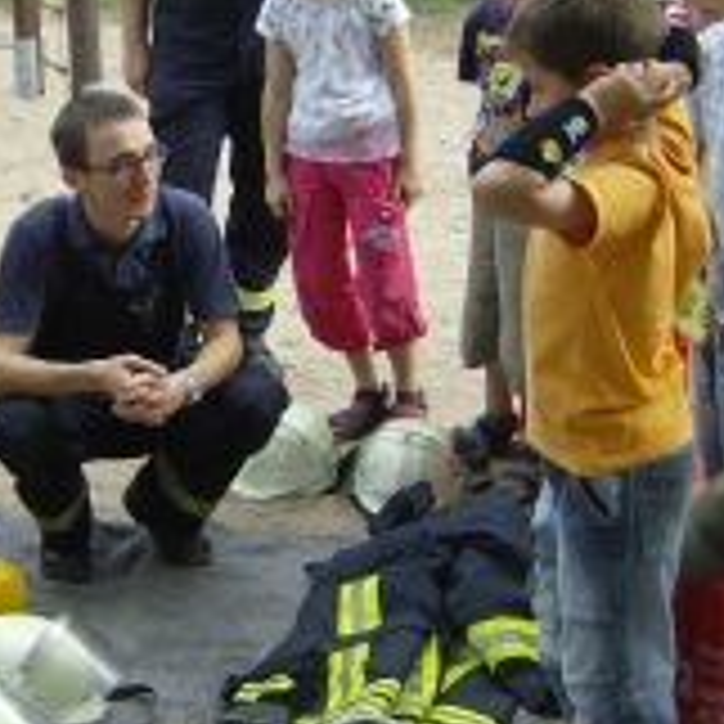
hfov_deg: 21.7
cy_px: 288
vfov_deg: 21.9
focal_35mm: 79
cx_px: 153
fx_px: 1869
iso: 100
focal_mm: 6
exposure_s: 1/262
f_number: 2.8
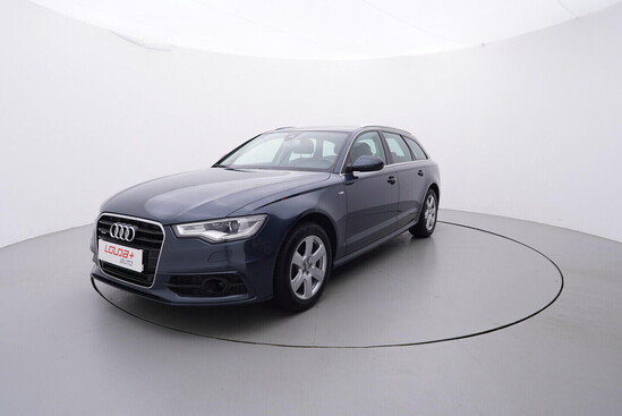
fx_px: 389
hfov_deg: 77.3
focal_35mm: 22
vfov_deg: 56.2
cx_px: 311
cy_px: 208
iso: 200
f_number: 5
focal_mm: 15
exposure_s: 1/80
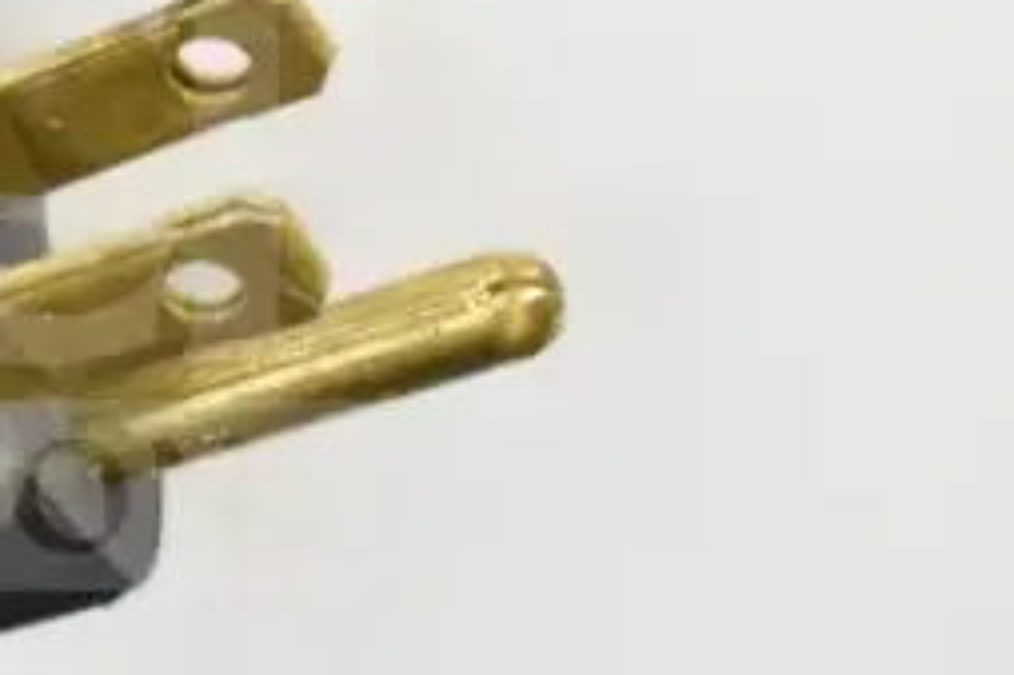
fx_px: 5579
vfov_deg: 6.9
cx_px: -68
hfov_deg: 10.3
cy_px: 274
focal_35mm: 198
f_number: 5.6
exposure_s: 1/100
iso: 18000
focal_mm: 55
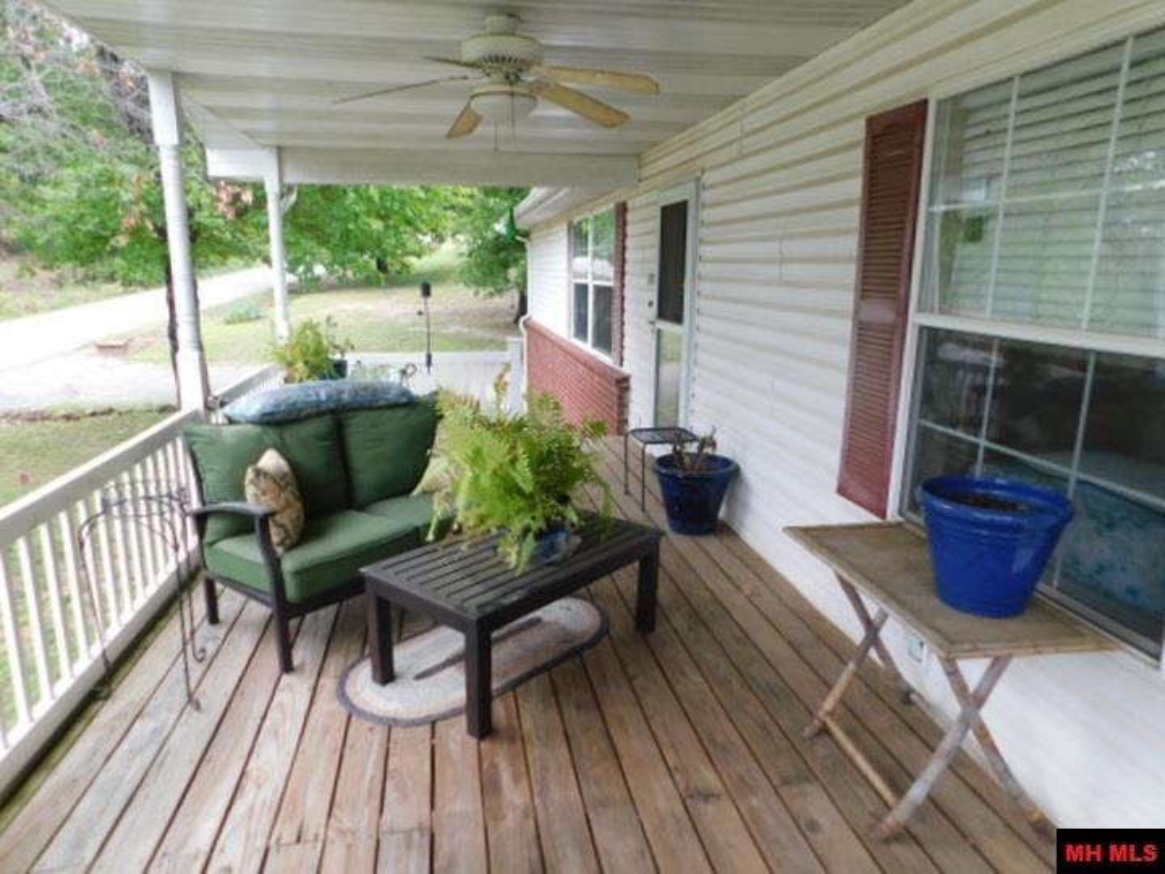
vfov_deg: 58.9
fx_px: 774
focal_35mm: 23
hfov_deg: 73.9
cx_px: 582
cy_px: 437
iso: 125
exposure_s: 1/50
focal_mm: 4
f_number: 3
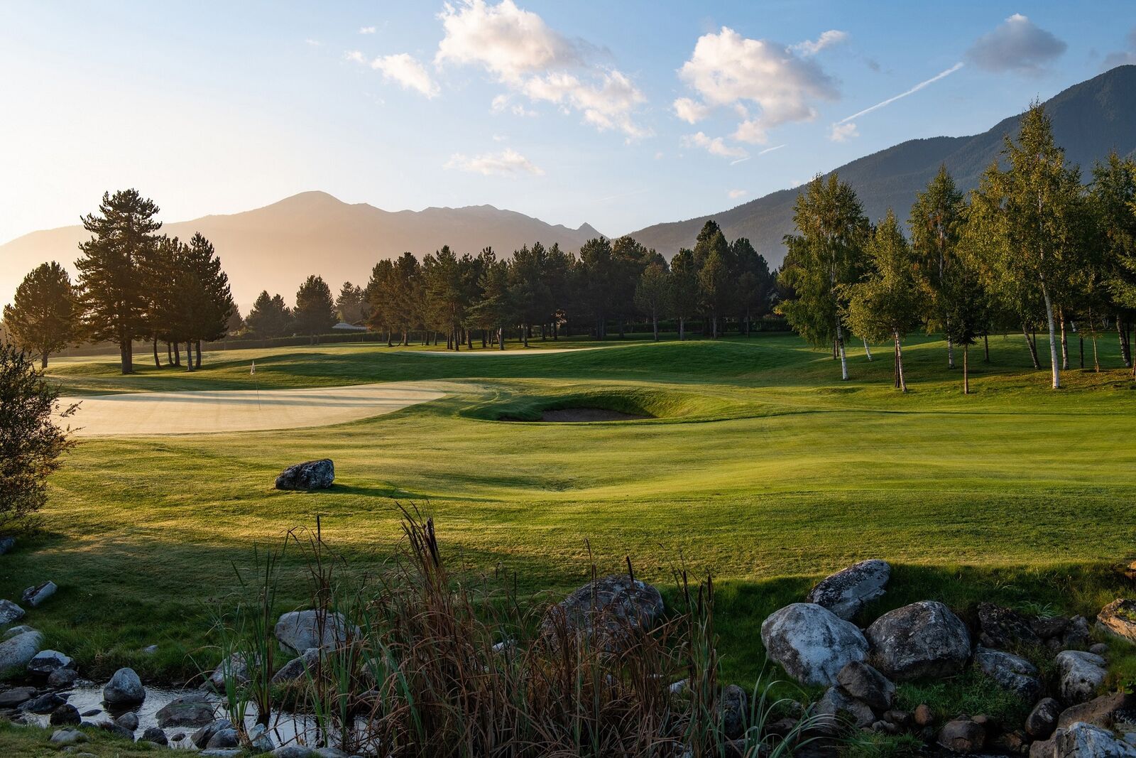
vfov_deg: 36.9
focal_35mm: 36
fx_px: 1136
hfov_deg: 53.1
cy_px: 379
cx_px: 568
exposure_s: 1/320
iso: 320
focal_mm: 36
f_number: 9
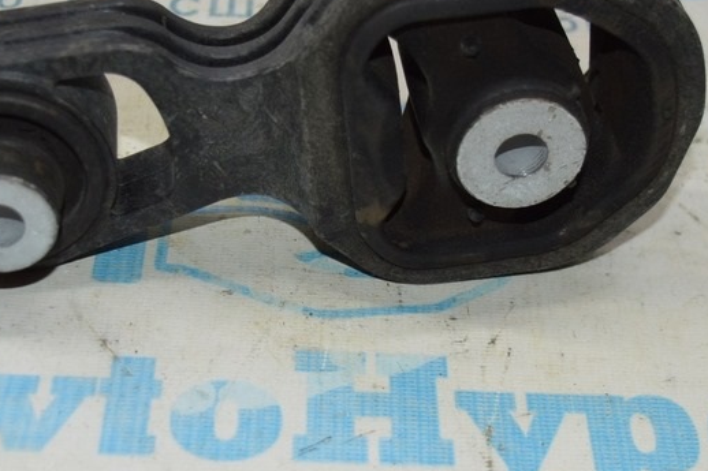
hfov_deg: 24.4
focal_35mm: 83
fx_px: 1632
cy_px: 226
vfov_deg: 16.4
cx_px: 286
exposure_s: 1/100
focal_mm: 28
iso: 400
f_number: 4.2
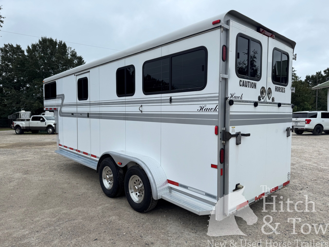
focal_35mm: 24
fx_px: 228
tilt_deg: -1.4
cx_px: 164
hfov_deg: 71.6
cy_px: 124
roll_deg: +0.3
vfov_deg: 56.8
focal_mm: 6.76
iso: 80
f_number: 1.78
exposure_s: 1/1818
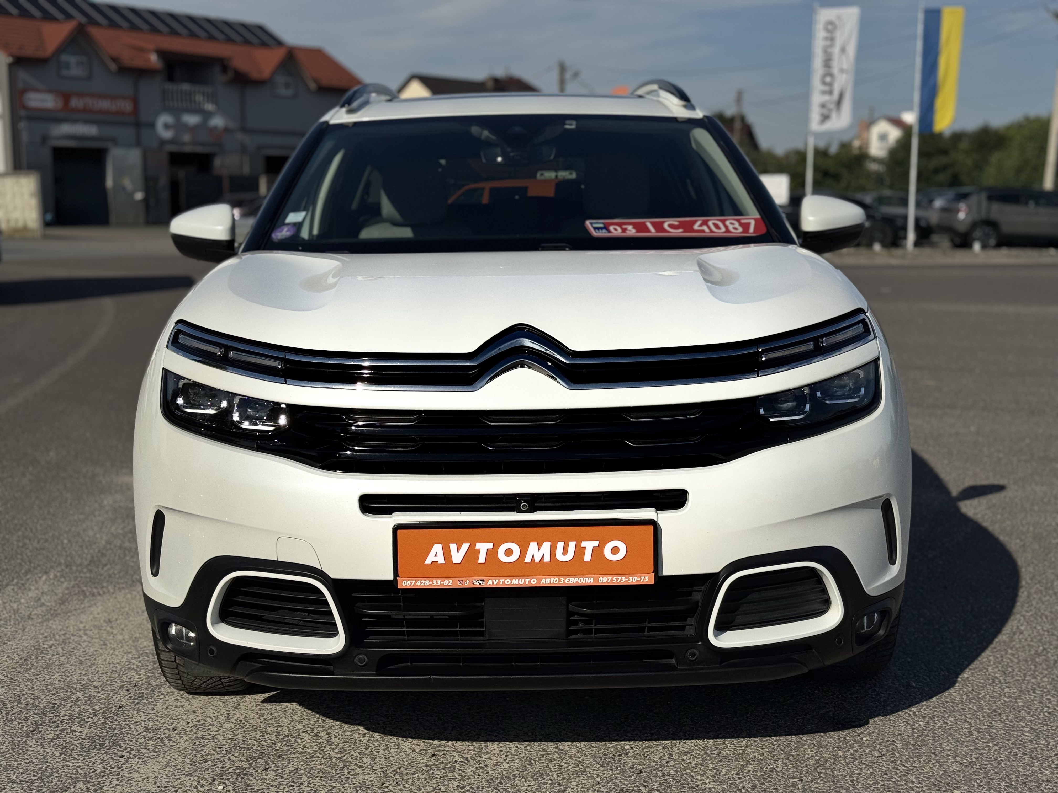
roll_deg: -0.9
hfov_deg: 39.7
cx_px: 529
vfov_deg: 30.3
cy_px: 396
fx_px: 1467
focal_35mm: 48
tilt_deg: -7.5
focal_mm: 6.76
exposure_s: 1/15385
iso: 50
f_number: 1.78
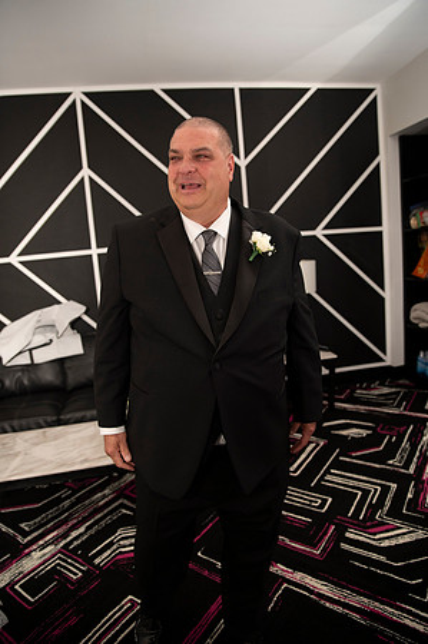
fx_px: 429
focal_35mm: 24
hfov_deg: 53.0
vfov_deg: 73.8
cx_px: 214
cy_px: 322
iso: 1600
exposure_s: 1/1600
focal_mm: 24
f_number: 2.8
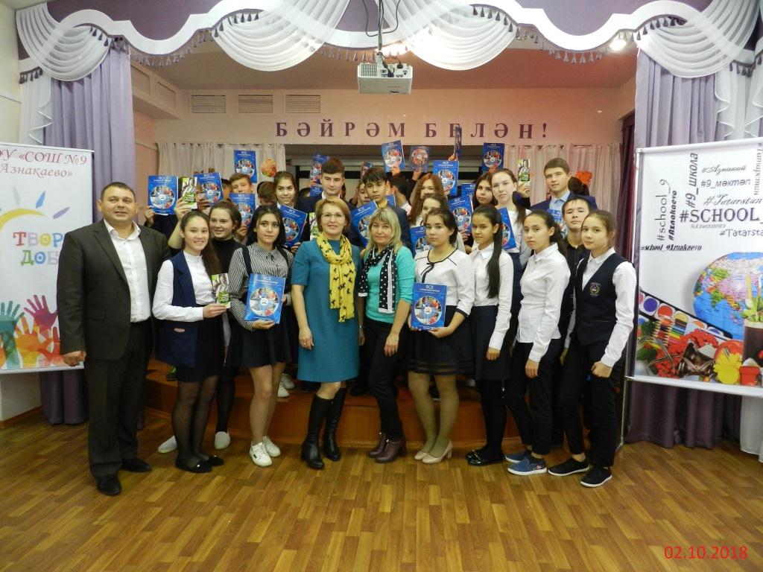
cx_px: 382
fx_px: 507
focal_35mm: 23
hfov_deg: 73.9
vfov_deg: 58.9
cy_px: 286
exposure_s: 1/20
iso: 400
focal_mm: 4
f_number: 3.4
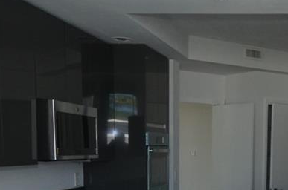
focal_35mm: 62
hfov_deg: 30.8
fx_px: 495
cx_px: 266
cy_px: 210
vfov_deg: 20.7
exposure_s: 1/60
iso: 500
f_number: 4
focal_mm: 10
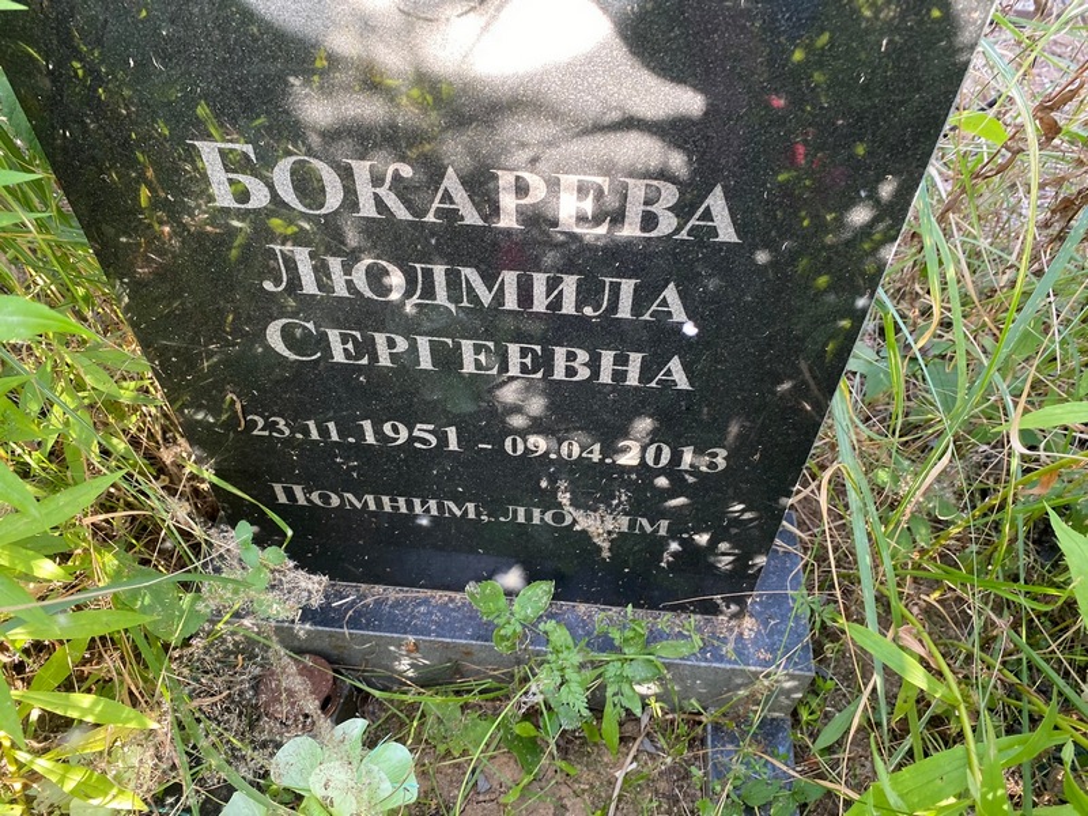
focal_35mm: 26
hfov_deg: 67.3
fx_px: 817
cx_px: 544
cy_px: 408
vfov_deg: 53.1
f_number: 1.8
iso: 100
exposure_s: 1/121
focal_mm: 4.25
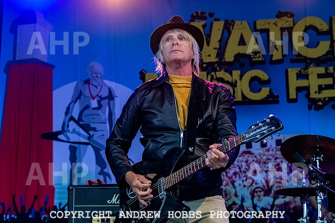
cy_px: 112
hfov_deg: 21.3
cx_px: 171
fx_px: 892
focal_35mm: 96
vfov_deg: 14.2
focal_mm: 92
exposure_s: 1/640
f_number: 5.6
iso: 6400
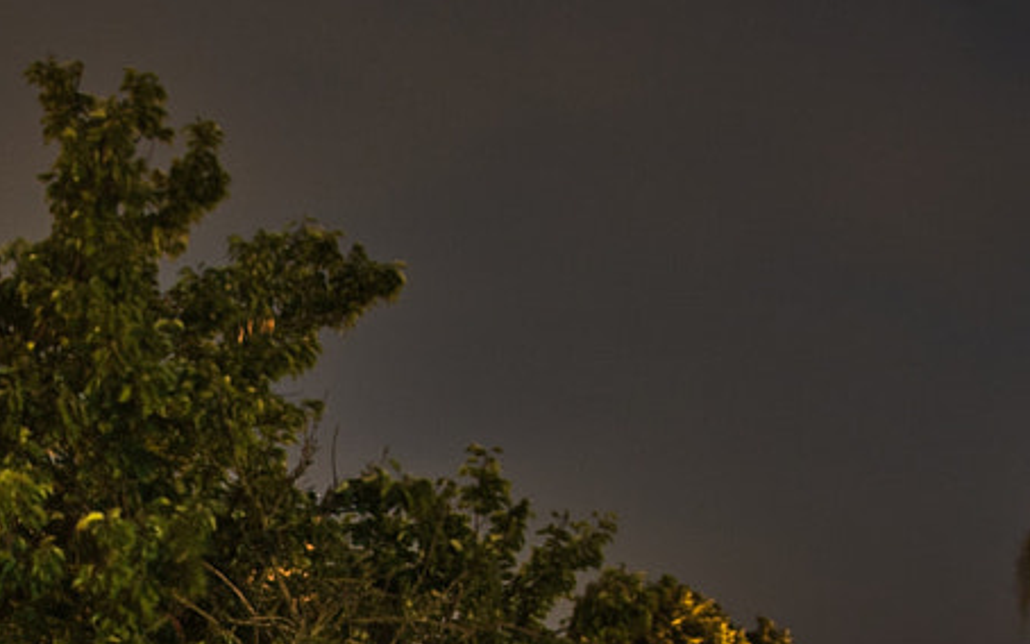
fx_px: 2724
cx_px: 123
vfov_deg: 13.1
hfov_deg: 21.0
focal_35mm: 97
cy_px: 776
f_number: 3.5
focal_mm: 18
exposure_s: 20
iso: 100
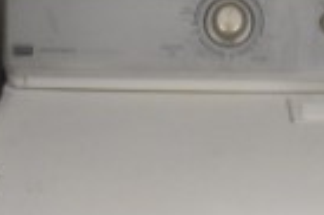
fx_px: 710
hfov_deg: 25.6
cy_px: 198
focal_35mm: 79
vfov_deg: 17.0
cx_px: 213
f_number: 3.5
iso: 4500
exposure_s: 1/60
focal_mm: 10
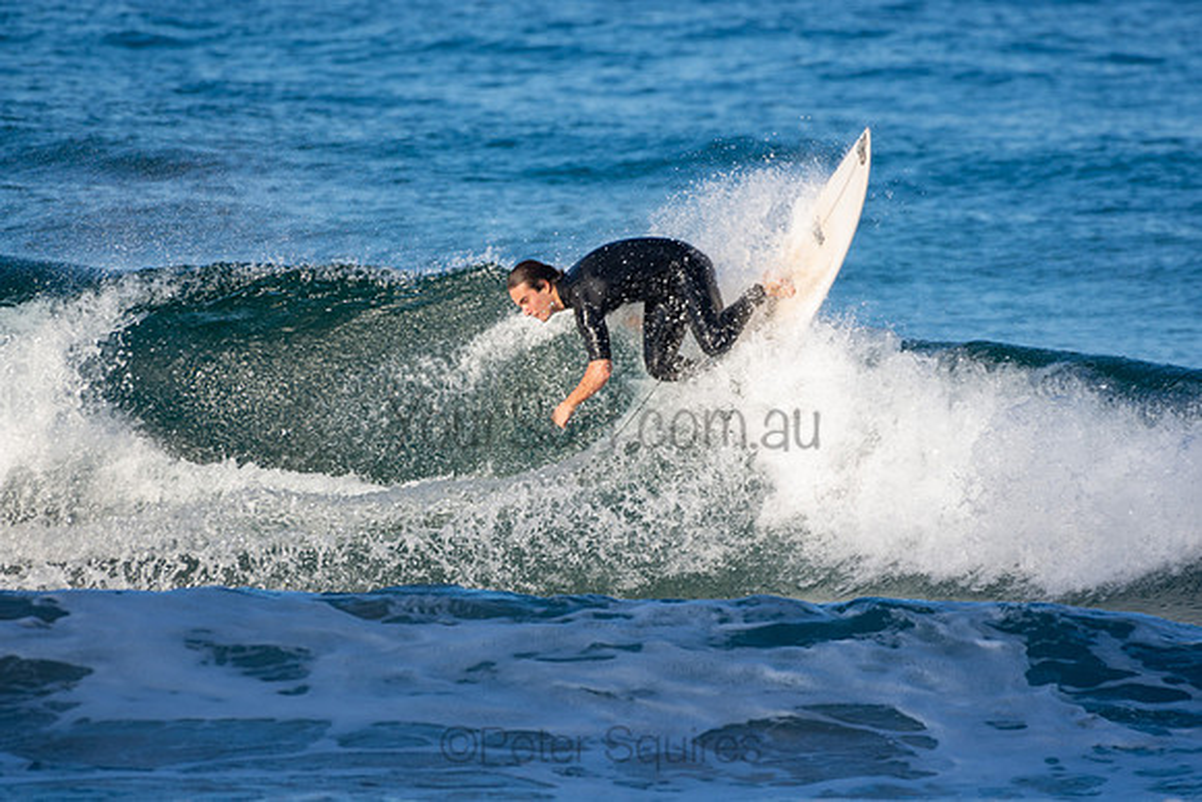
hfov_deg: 2.7
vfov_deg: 1.8
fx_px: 25046
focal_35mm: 750
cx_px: 601
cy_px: 401
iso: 320
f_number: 5.6
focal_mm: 500
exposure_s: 1/1250
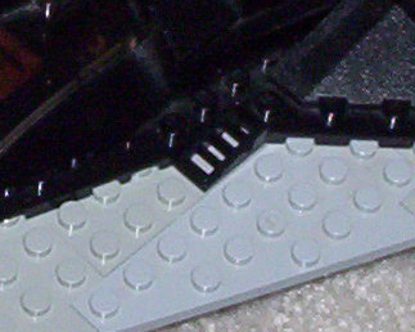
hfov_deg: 10.3
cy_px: -100
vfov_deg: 8.1
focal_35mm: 188
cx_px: 216
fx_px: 2308
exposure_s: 1/60
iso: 140
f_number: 4.5
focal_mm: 4.99
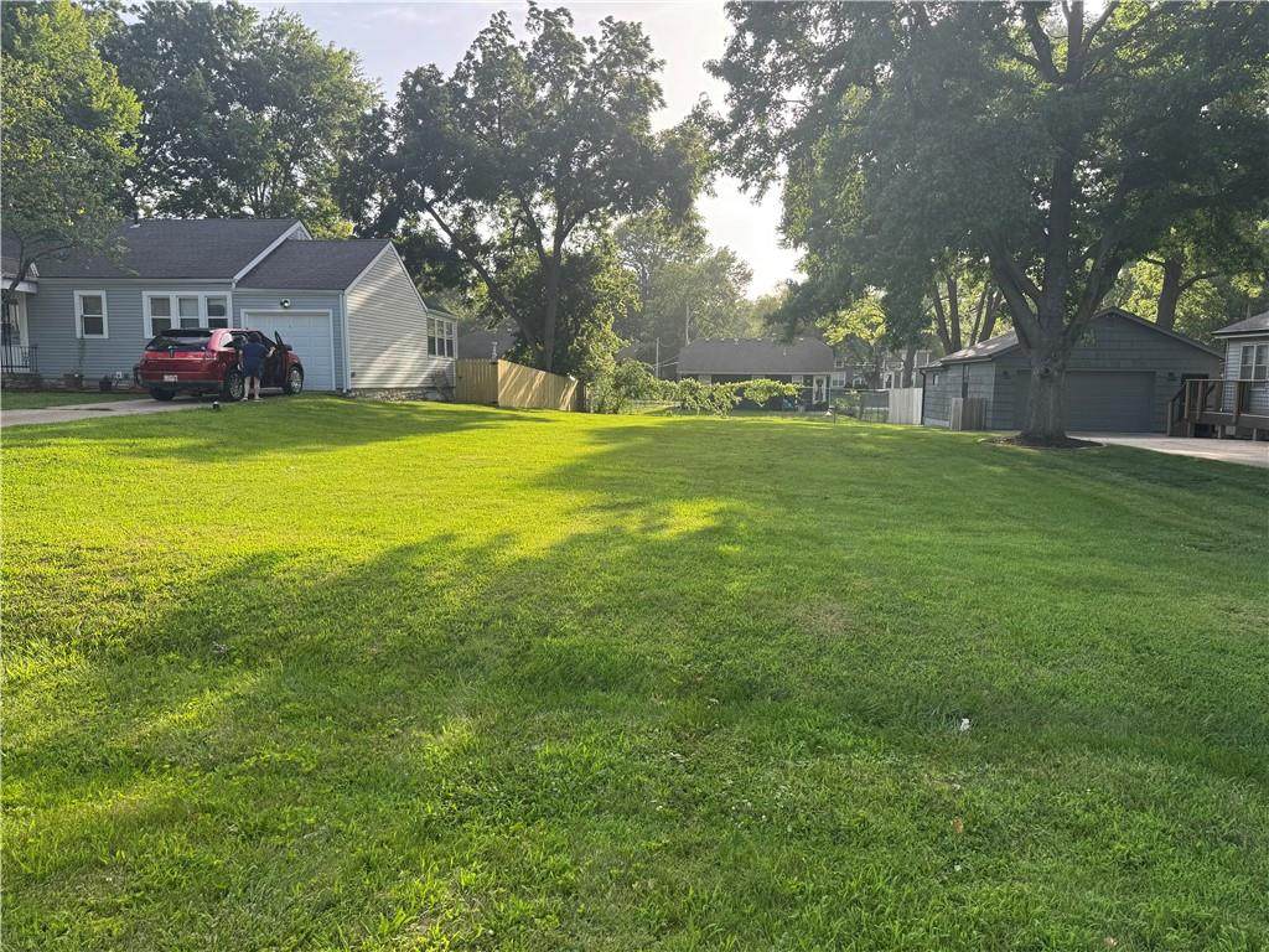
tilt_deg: -8.4
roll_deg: -0.6
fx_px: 880
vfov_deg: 56.8
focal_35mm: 24
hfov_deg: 71.6
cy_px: 476
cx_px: 634
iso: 80
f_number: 1.78
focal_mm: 6.76
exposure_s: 1/1042
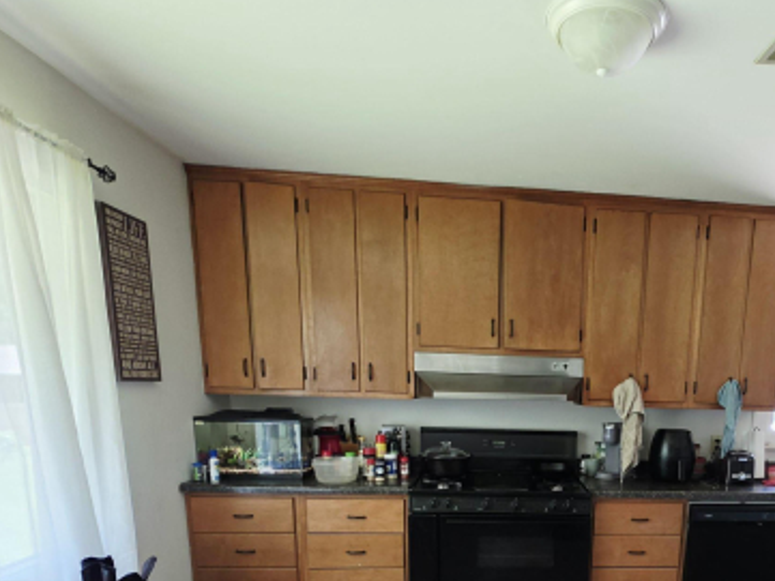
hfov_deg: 68.7
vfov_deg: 51.2
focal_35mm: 24
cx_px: 542
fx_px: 538
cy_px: 508
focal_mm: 2.2
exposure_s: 1/60
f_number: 1.9
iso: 160
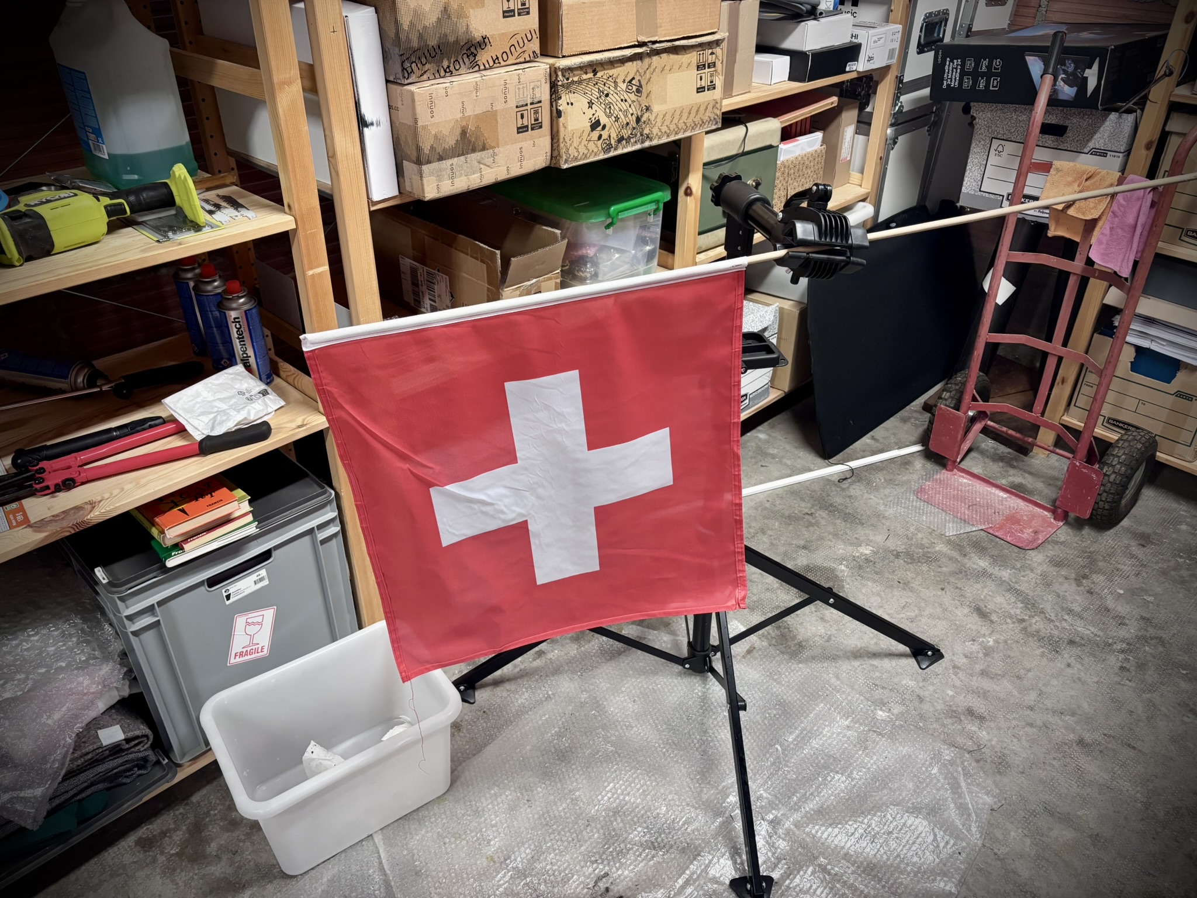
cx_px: 598
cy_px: 449
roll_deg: -0.7
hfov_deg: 67.3
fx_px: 899
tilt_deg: -33.2
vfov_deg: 53.1
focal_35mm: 26
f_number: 1.6
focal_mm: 5.96
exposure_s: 1/50
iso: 320
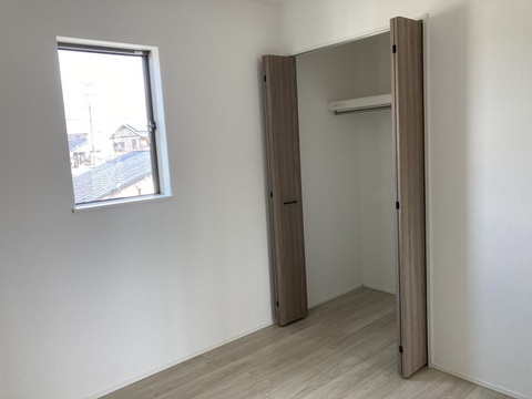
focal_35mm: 28
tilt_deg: -6.7
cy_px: 200
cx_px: 266
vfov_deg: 49.7
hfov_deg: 63.4
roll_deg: +2.8
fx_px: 430
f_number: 1.8
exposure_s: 1/114
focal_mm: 3.99
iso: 80
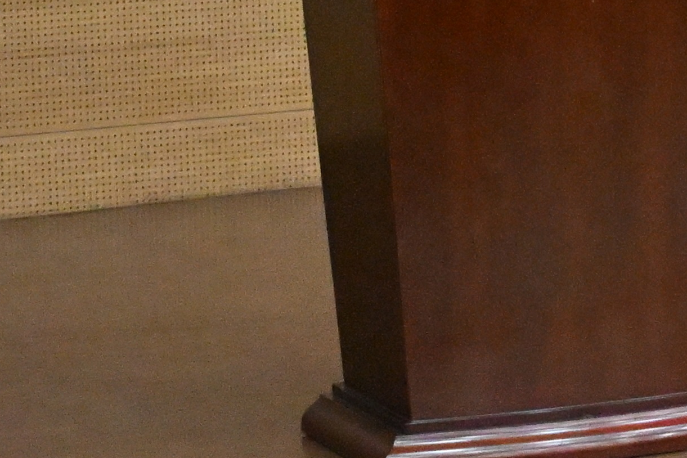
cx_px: 1005
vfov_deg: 6.8
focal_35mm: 197
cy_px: -450
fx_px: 3759
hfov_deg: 10.1
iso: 8000
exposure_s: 1/100
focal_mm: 32
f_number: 4
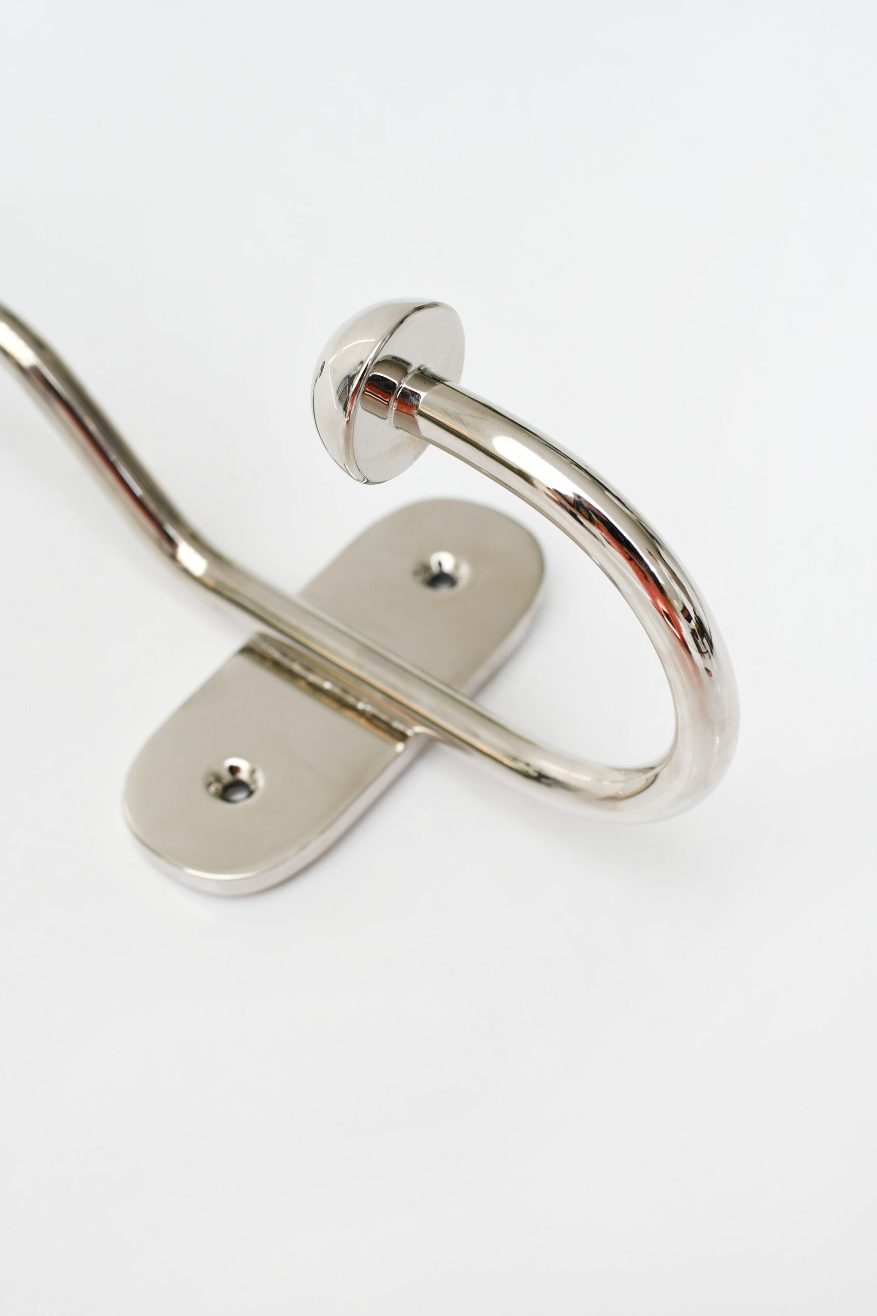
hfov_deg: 26.0
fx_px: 1900
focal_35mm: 52
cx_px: 438
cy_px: 658
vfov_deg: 38.2
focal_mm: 35
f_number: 7.1
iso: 500
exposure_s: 1/250
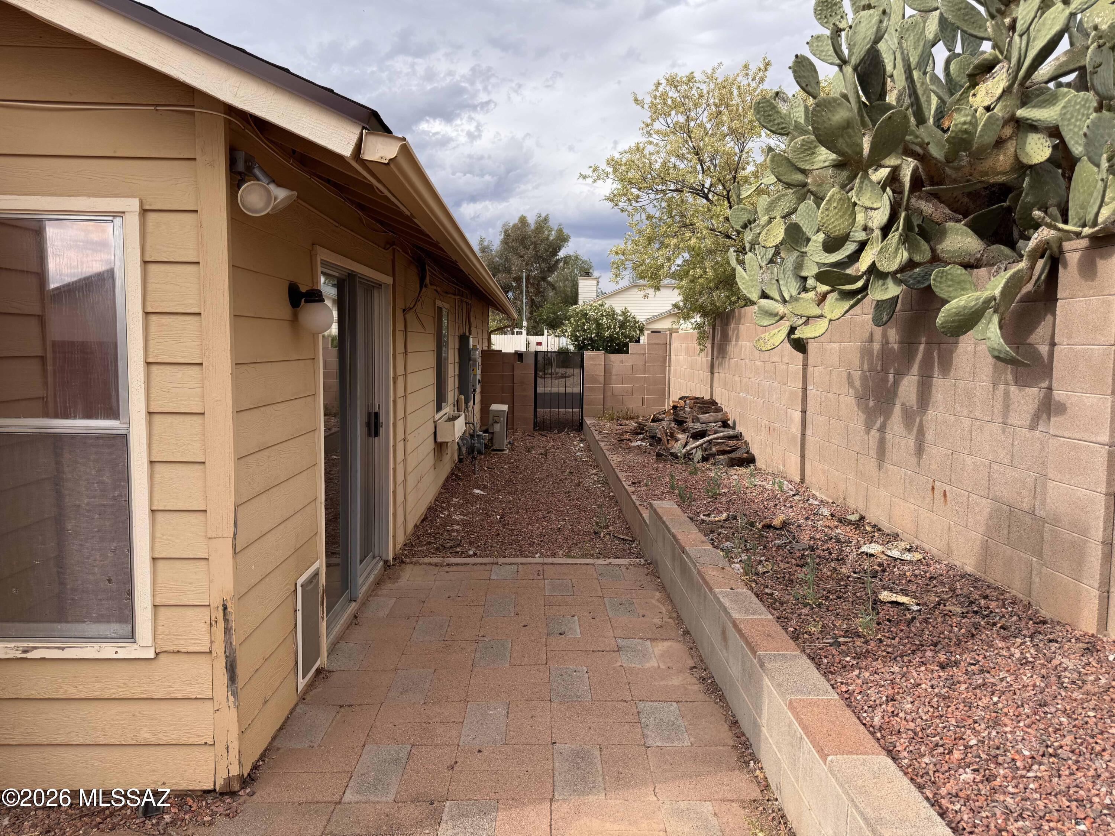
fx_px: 773
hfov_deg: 71.6
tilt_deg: -6.1
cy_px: 418
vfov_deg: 56.8
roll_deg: -1.4
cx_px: 558
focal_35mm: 24
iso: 80
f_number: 1.78
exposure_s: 1/2833
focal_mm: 6.76
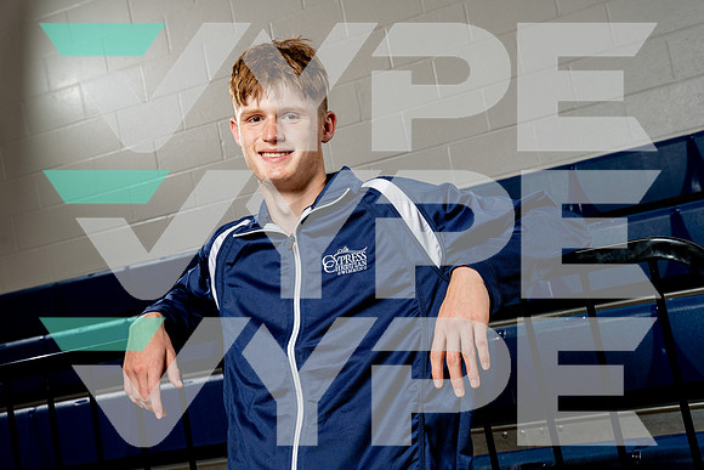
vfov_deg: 25.1
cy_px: 235
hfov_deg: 36.9
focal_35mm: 54
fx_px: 1056
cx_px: 352
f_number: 8
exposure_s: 1/250
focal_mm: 54
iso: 320
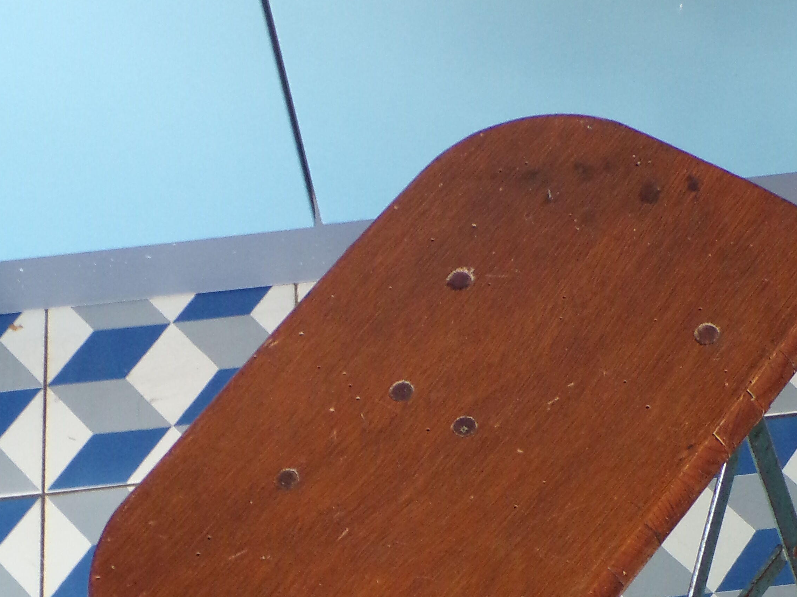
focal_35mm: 99
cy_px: 668
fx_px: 2279
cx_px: 505
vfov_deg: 14.6
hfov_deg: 19.8
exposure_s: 1/17
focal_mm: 8.7
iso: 233
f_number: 3.5
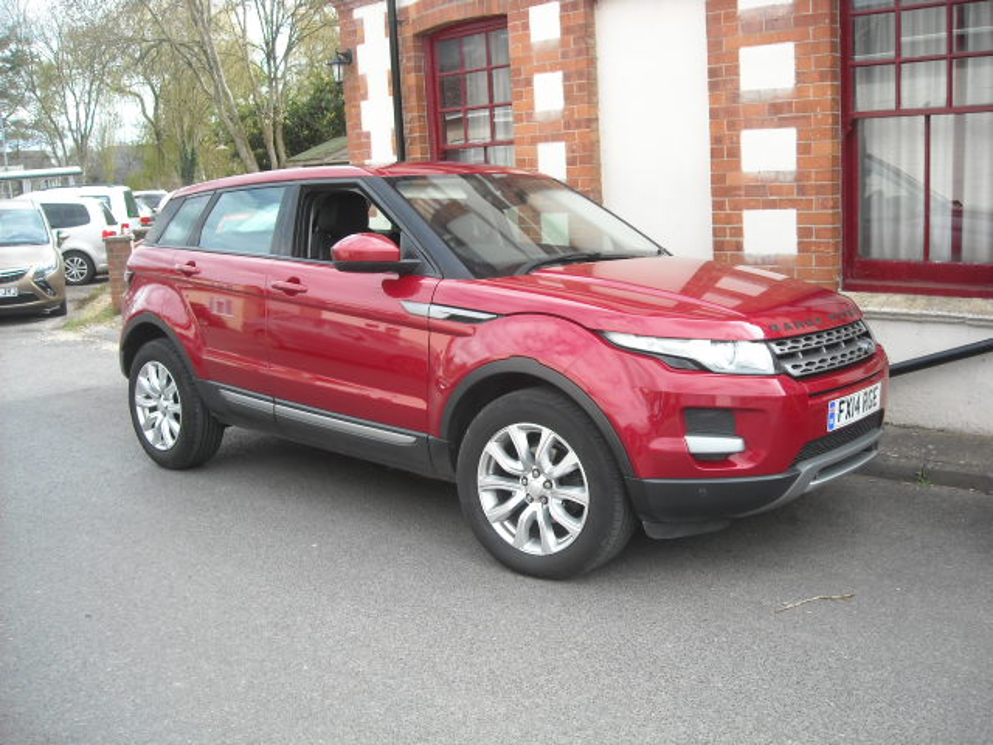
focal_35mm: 35
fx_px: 1004
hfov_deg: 52.6
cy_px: 372
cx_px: 496
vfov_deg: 40.7
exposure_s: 1/218
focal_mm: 5.7
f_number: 2.8
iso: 64
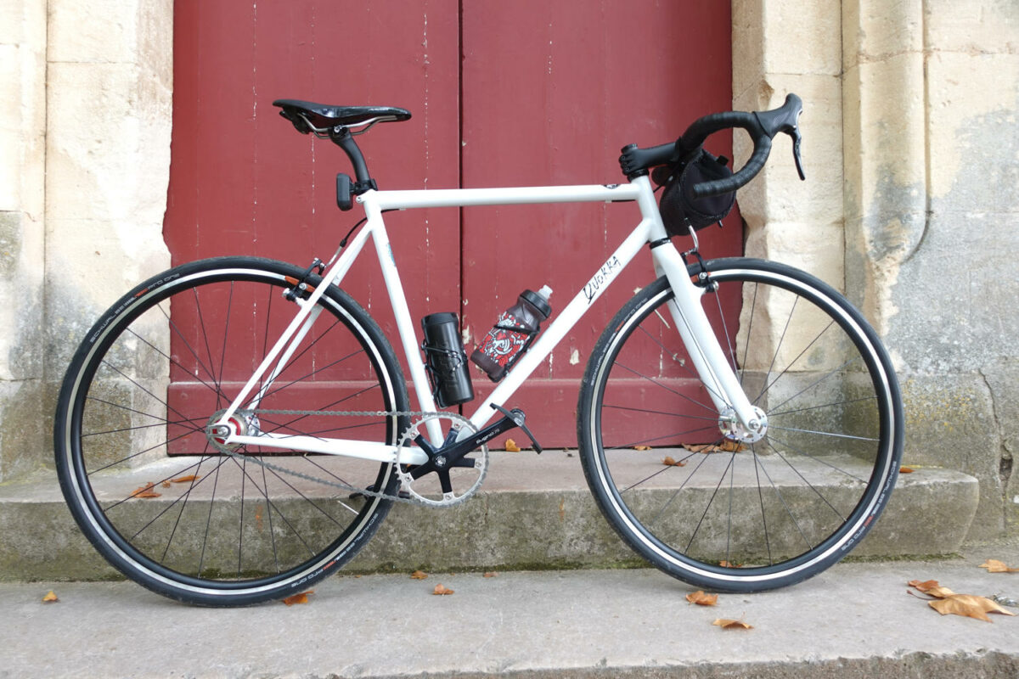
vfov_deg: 53.1
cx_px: 510
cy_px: 340
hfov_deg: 73.7
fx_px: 679
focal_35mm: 24
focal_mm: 9.4
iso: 80
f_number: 1.8
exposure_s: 1/20
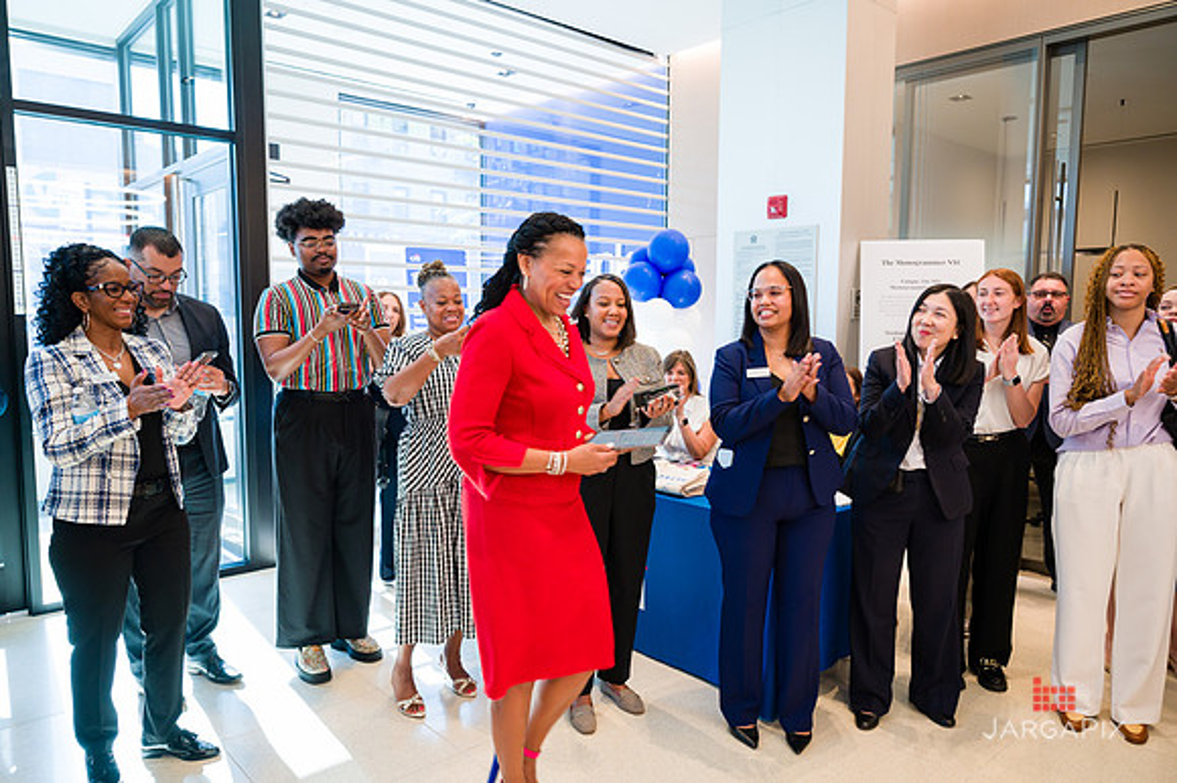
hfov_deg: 70.8
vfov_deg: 50.6
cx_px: 588
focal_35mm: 25
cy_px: 392
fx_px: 829
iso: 400
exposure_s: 1/200
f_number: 3.2
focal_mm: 25
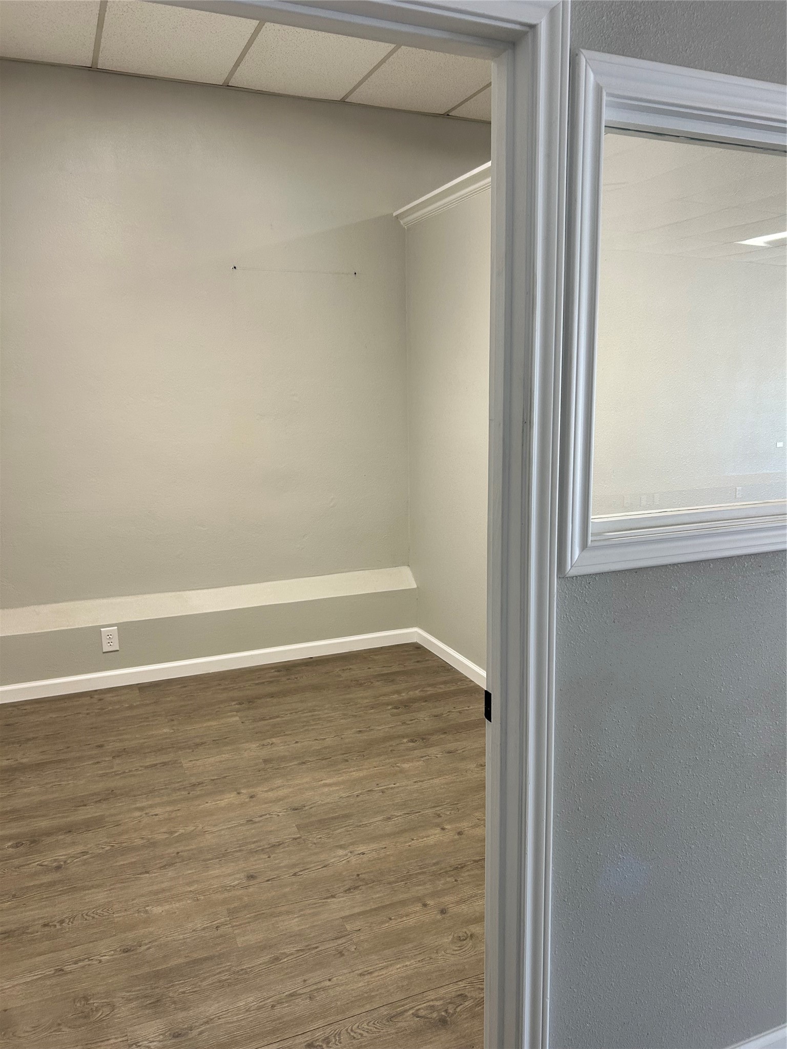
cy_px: 524
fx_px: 788
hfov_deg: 53.1
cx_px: 394
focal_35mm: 26
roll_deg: -0.6
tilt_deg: -9.5
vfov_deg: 67.3
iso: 125
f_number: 1.5
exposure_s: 1/120
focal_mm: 5.7
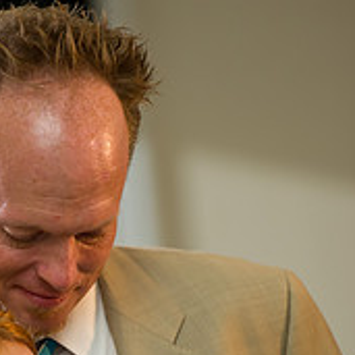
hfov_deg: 3.9
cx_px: 55
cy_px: 367
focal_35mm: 448
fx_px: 5198
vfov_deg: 3.9
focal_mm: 200
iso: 1600
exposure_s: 1/125
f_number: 3.2
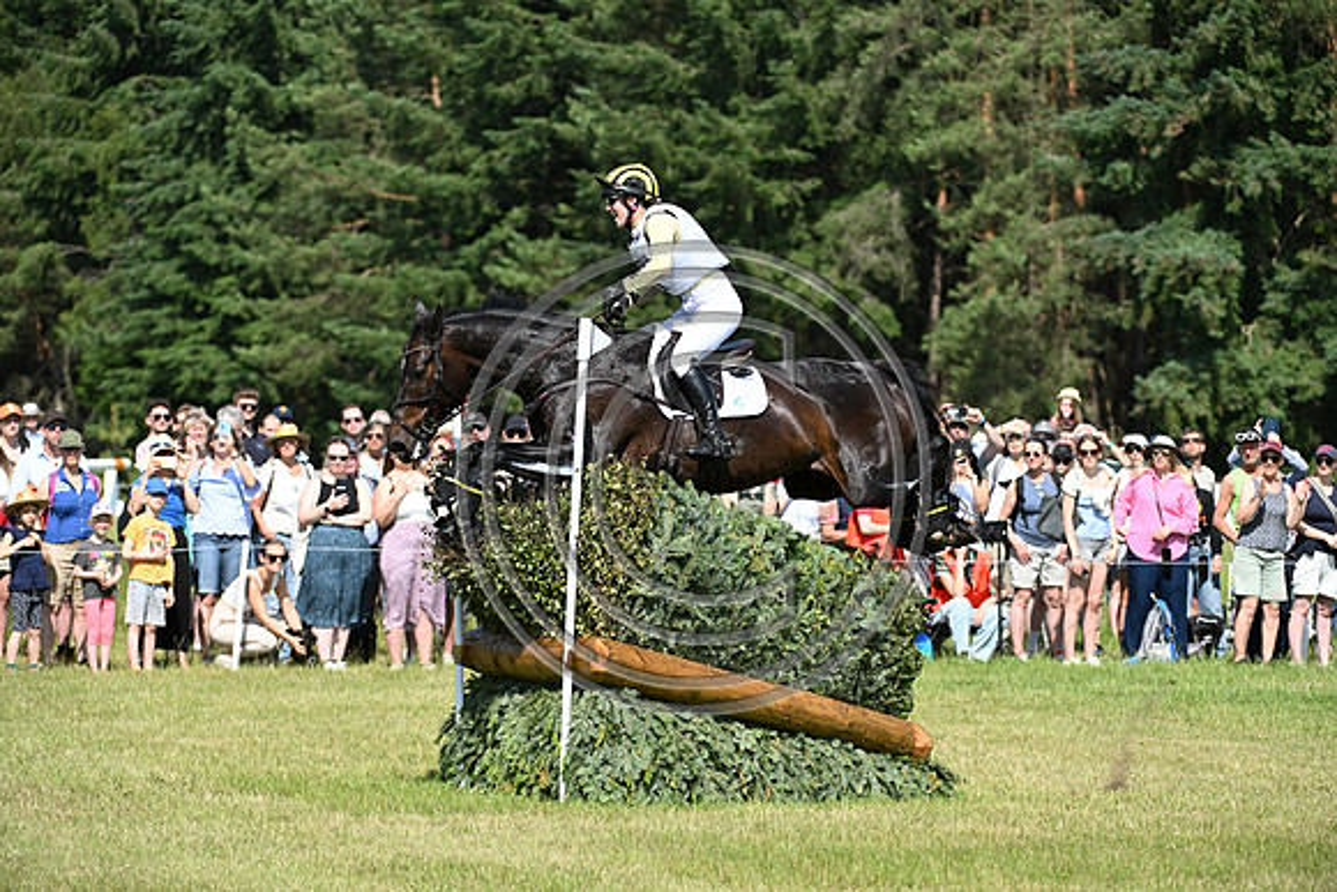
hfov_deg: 10.3
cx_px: 668
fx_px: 7429
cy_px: 446
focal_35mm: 200
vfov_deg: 6.9
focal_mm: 200
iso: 360
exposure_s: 1/1250
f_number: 5.6
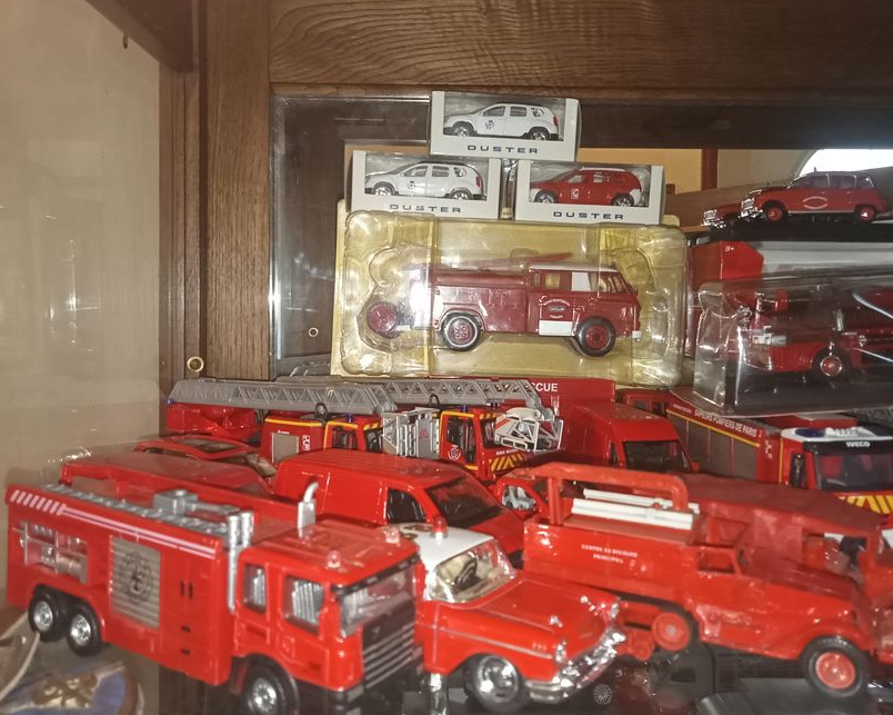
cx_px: 464
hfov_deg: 52.8
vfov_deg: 43.2
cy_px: 301
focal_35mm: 34
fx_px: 898
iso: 1275
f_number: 2.2
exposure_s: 1/25
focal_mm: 3.46
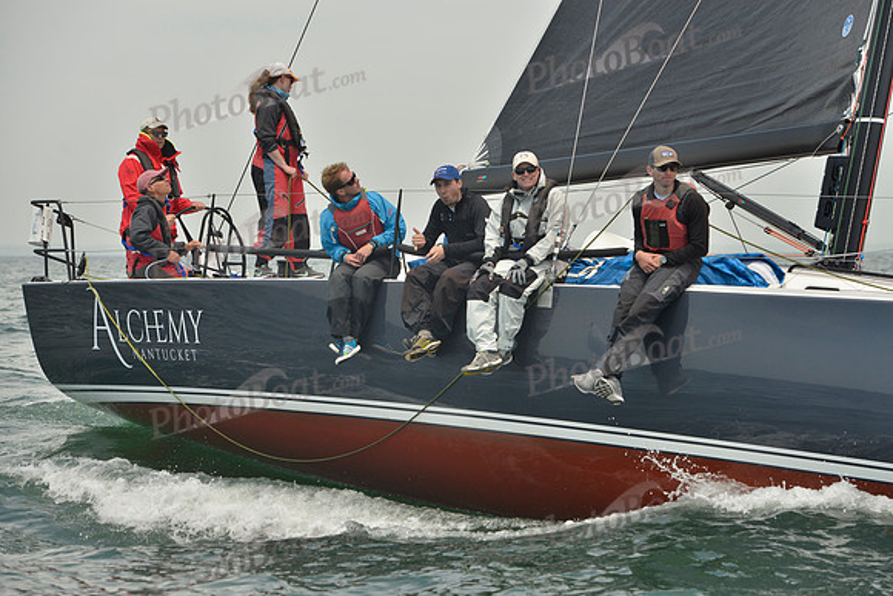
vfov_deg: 11.2
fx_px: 3027
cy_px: 298
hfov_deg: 16.8
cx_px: 446
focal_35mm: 122
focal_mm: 122
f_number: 7.1
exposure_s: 1/1250
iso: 280
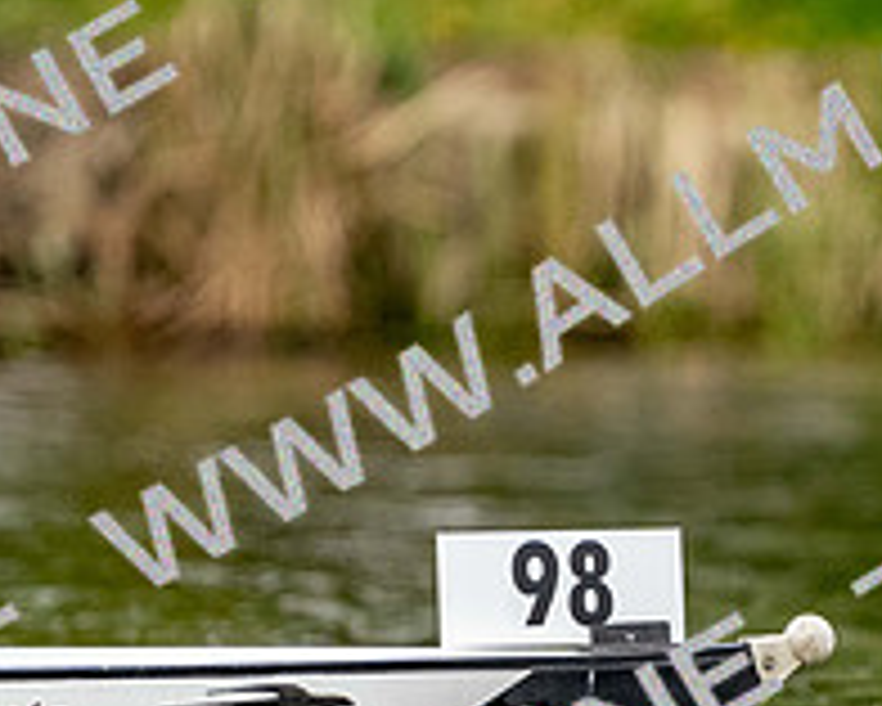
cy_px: 600
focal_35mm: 1669
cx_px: 648
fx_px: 43589
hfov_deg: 1.2
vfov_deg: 0.9
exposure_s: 1/1250
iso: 1000
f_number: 6.3
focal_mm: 600
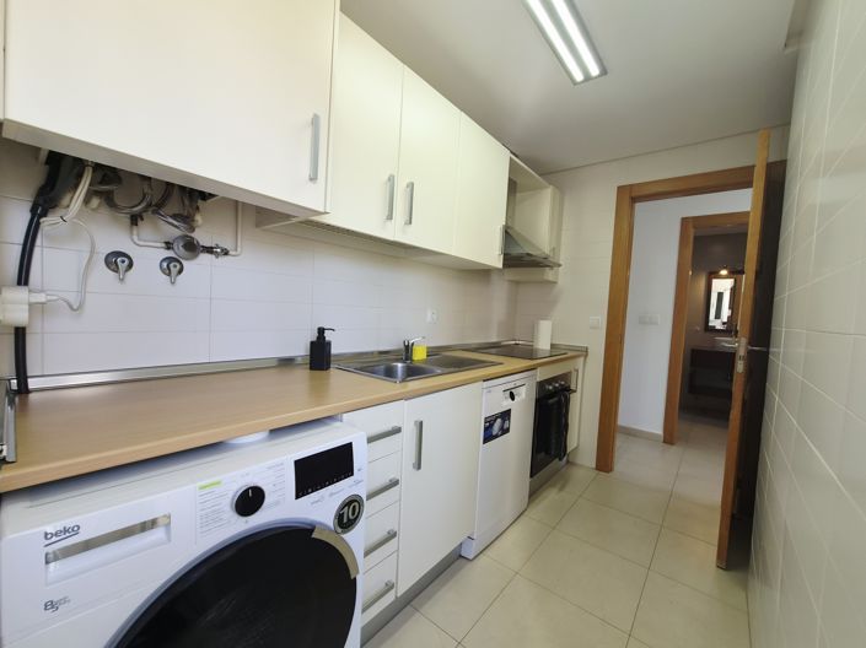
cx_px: 433
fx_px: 325
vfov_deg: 89.9
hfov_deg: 106.2
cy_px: 324
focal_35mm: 13
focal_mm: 2.2
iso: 80
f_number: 2.2
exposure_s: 1/100
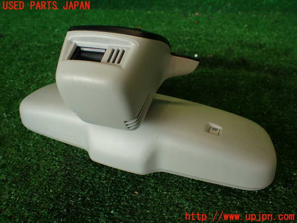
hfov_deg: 56.8
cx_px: 148
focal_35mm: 32
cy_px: 112
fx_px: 275
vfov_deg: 44.2
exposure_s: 1/100
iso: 100
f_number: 2.4
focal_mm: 5.79
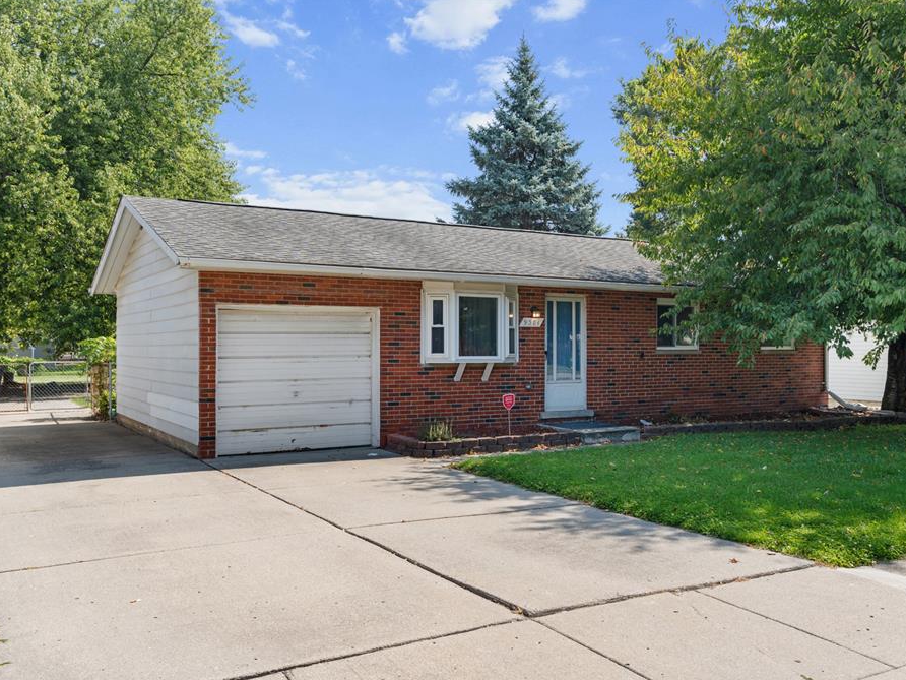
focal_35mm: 32
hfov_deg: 56.7
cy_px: 344
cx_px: 499
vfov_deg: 44.2
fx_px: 838
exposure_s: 1/40
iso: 100
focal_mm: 29
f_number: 8
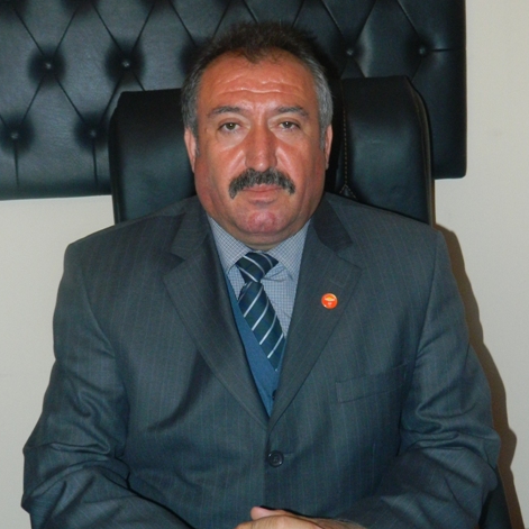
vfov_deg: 39.9
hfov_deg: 40.0
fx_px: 726
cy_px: 305
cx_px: 266
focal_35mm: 42
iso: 200
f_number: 3.3
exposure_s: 1/30
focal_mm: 6.2
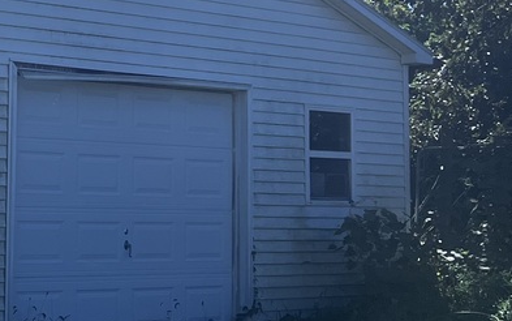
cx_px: -167
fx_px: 1410
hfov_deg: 19.0
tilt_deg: +5.4
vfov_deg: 12.8
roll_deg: -2.6
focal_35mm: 101
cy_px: 5
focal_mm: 5.7
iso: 50
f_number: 1.5
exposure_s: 1/4274
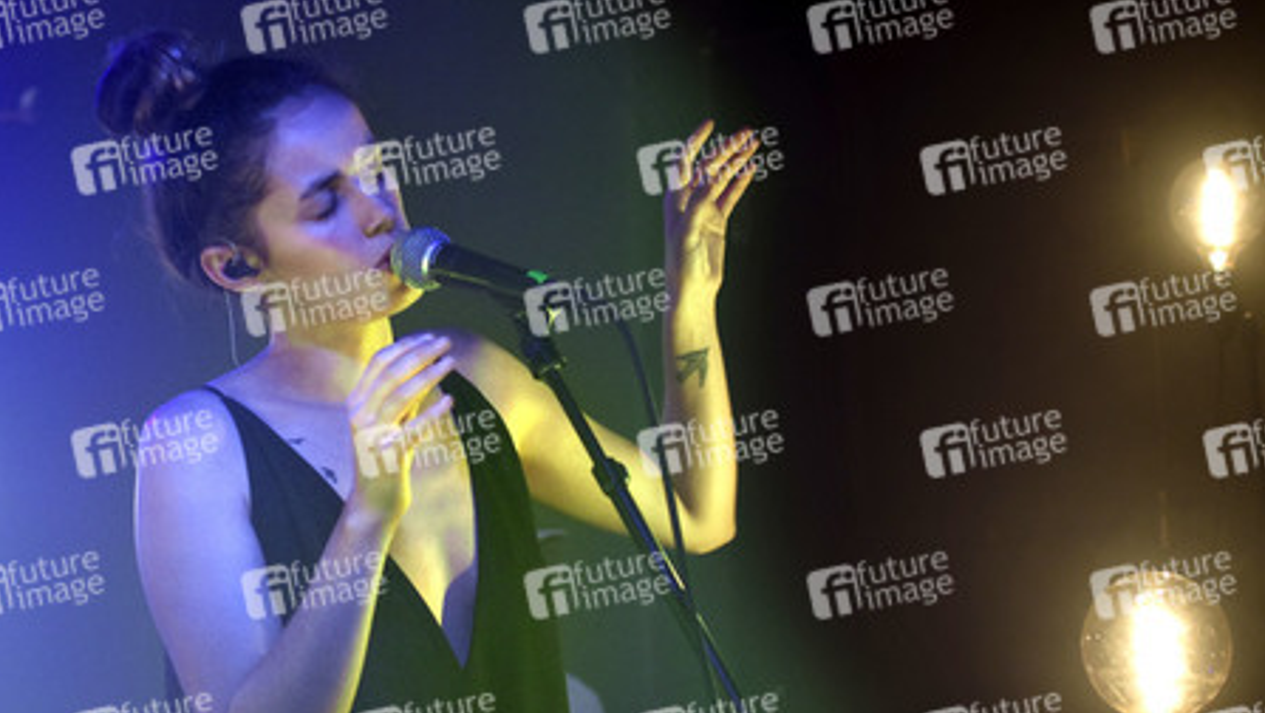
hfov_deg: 27.9
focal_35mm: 76
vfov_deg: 15.9
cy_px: 373
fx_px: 2551
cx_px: 635
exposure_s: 1/80
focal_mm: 48
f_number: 2.8
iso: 1250
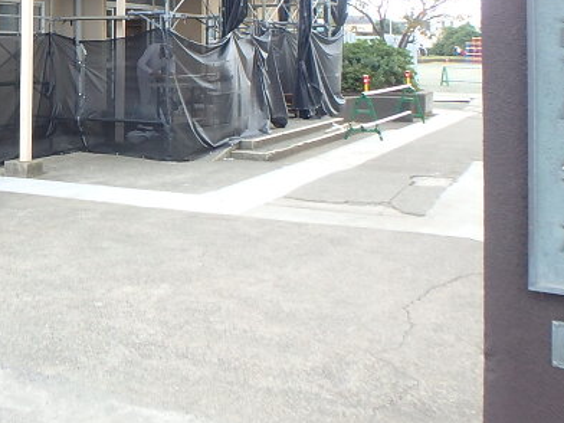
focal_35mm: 51
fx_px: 831
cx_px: 50
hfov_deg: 35.2
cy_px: 32
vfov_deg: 27.4
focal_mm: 3.7
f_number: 3.5
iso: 125
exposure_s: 1/100
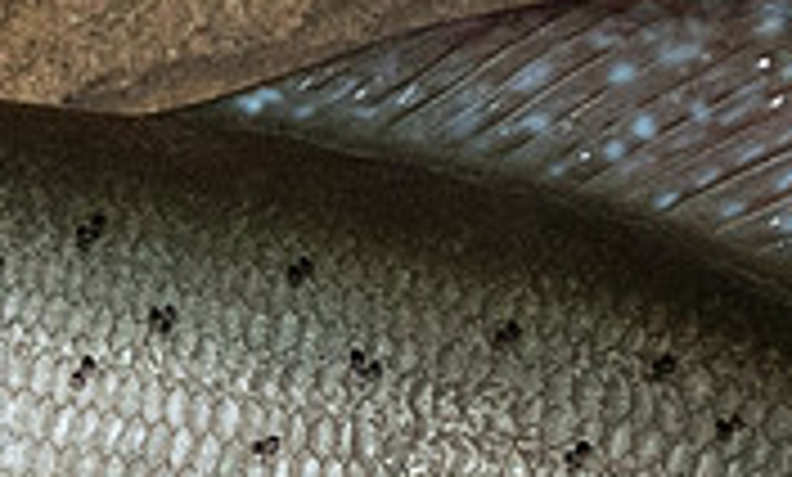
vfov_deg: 9.7
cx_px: 323
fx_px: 2799
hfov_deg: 16.1
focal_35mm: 131
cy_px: 474
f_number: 4
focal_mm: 18
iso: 3200
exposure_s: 1/50
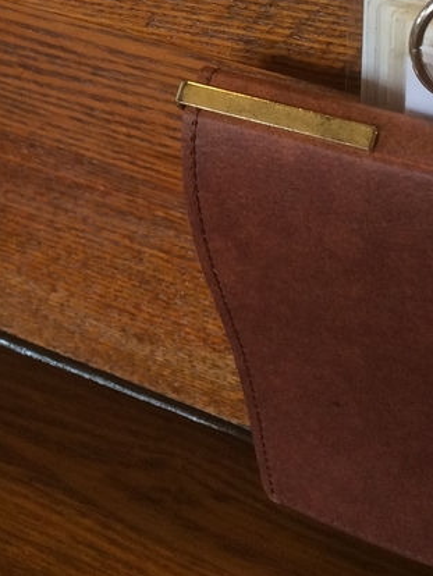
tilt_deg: -24.9
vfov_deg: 21.5
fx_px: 1400
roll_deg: +1.6
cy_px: -132
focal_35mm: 84
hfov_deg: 17.2
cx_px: 1
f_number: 2.2
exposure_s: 1/30
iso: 100
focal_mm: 4.15
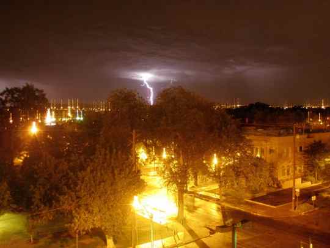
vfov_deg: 37.7
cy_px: 124
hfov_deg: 49.0
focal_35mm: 38
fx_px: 362
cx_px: 165
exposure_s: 4
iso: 250
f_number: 3.5
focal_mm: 6.7
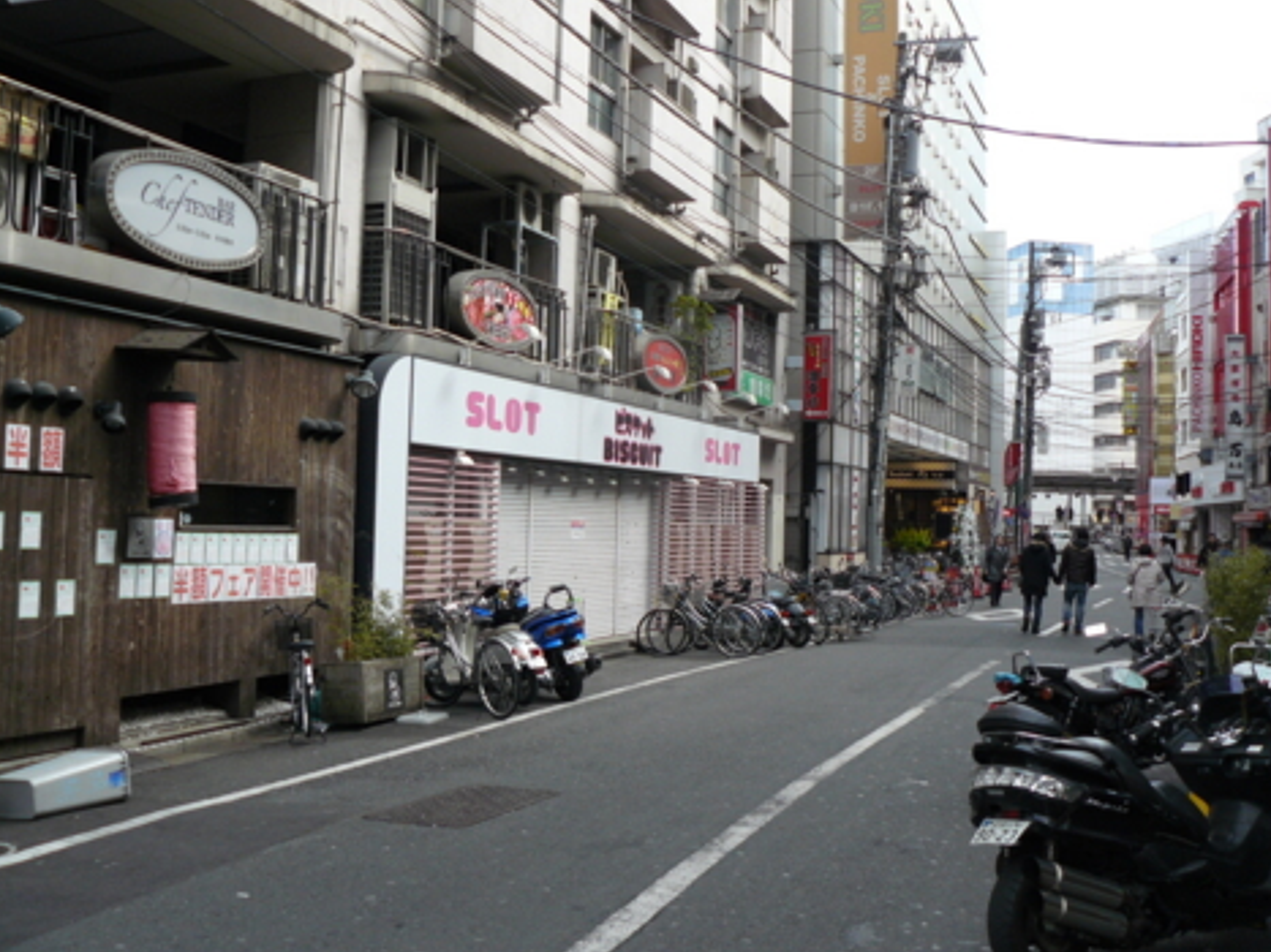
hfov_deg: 50.1
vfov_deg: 38.6
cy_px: 468
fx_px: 1358
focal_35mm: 37
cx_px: 642
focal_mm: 6
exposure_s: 1/500
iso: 125
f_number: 2.8
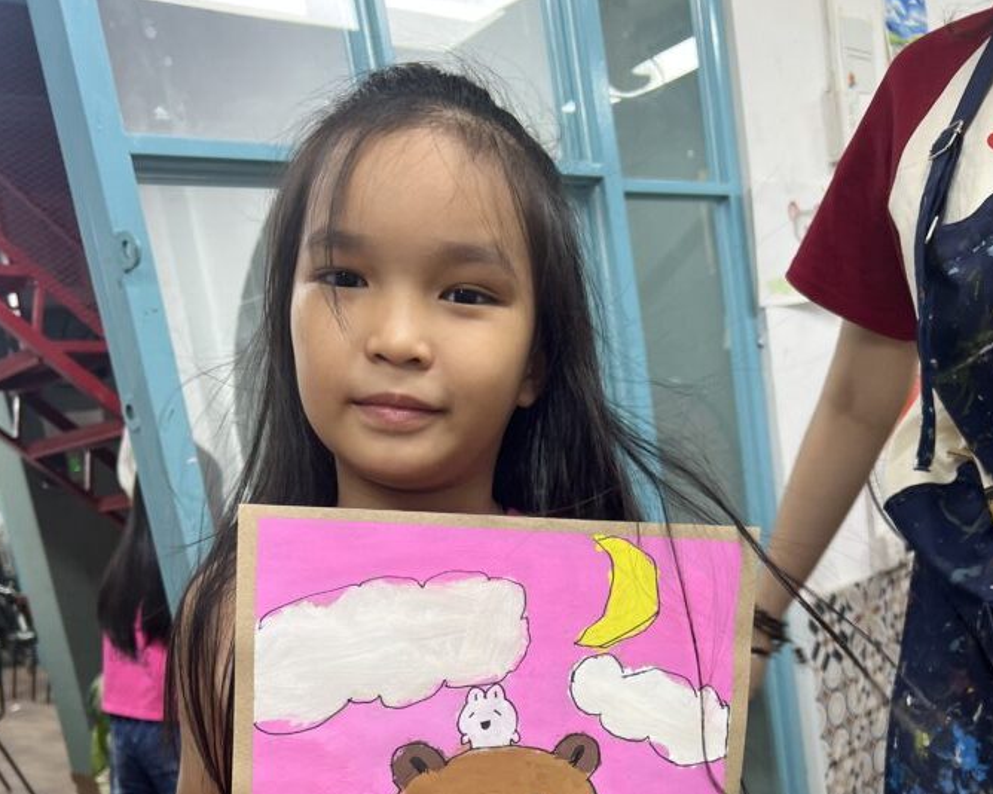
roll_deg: +11.4
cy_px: 691
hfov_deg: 47.9
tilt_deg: -12.3
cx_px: 501
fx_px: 1116
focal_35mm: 38
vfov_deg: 37.0
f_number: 1.5
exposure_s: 1/100
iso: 100
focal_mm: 5.7
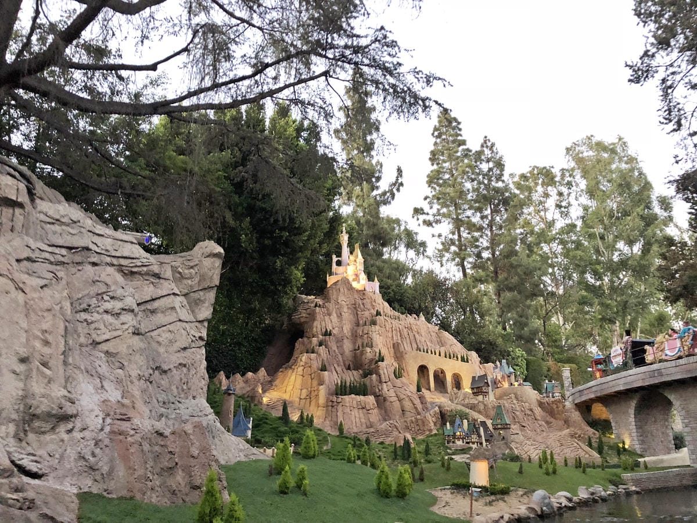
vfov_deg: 49.7
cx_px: 348
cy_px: 262
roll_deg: -0.4
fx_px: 564
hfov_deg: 63.4
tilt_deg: +18.9
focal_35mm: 28
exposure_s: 1/9
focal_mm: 3.99
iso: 100
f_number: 1.8
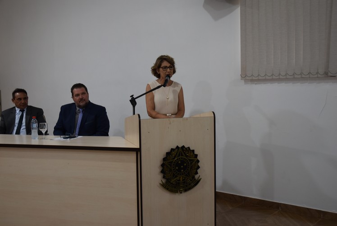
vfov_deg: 33.1
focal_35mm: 40
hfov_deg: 47.9
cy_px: 113
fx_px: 379
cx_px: 168
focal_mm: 27
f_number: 4
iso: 400
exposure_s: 1/60
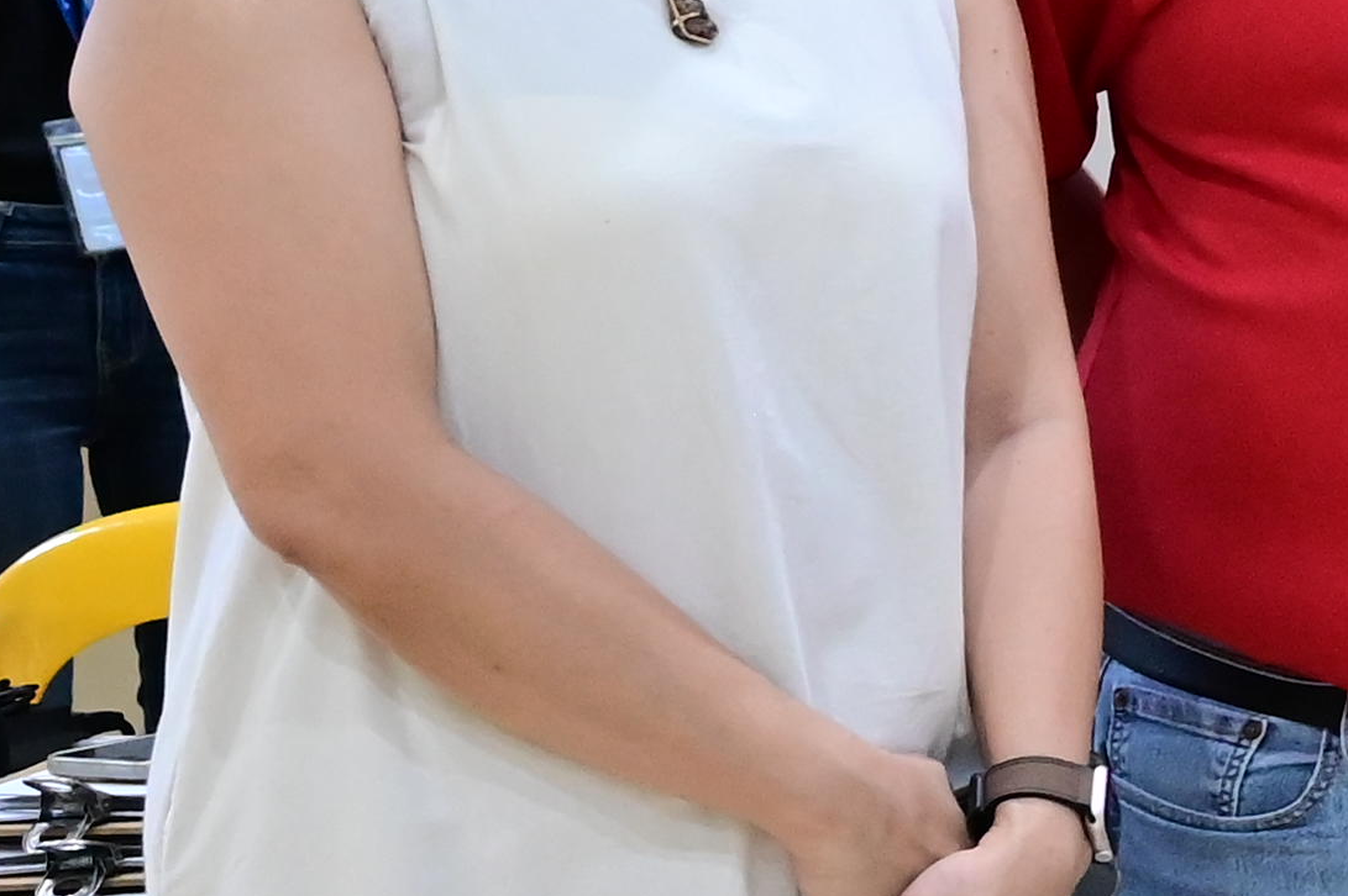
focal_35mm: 122
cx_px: 3230
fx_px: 4565
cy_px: 265
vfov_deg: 11.2
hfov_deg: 12.9
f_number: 4.5
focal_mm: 22
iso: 3200
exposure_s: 1/160
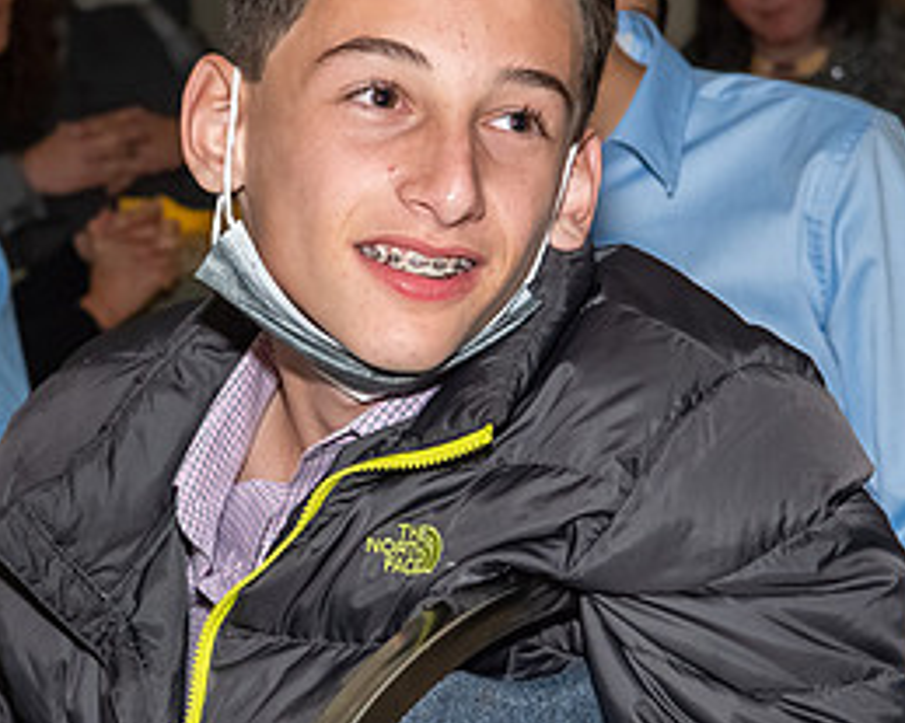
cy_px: 447
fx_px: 5408
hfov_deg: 9.6
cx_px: 376
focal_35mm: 202
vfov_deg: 7.6
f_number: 7.1
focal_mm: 55
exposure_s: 1/250
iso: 500
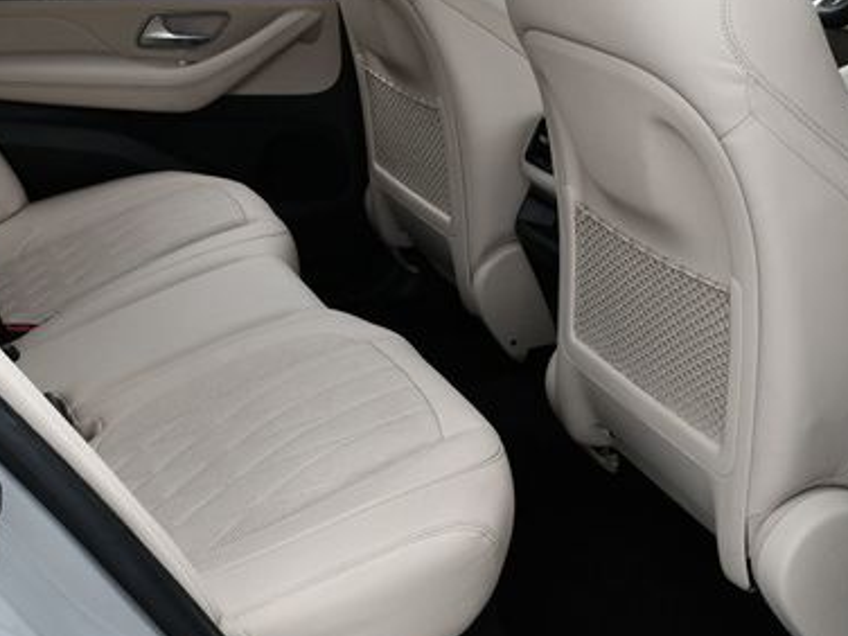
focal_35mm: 59
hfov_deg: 32.5
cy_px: 323
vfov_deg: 24.8
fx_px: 1445
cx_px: 300
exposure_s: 1/250
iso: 200
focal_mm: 18
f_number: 6.3
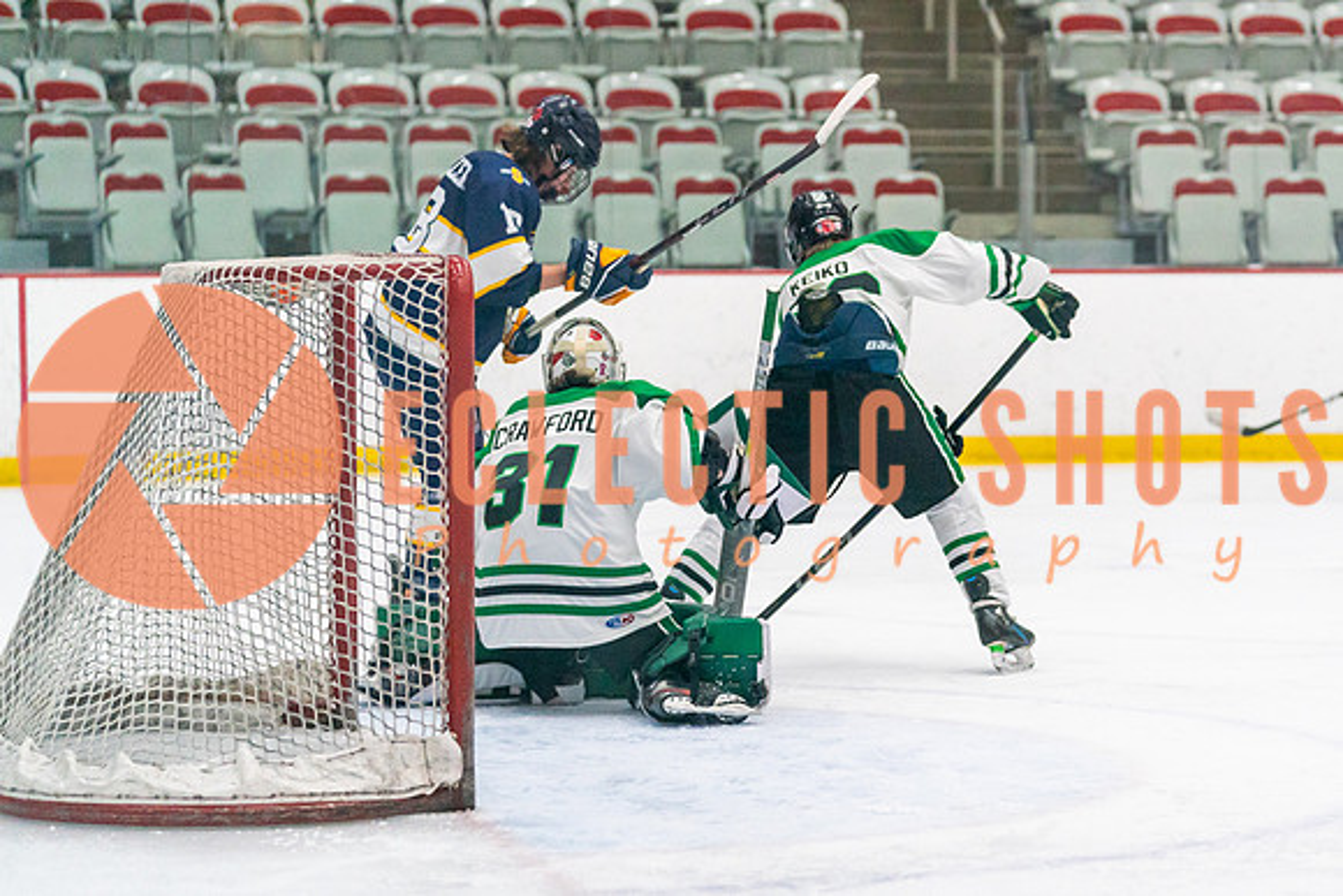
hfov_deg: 15.3
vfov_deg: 10.3
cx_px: 884
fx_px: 4980
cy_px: 529
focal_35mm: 133
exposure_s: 1/1600
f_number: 2.8
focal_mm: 100
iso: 4000
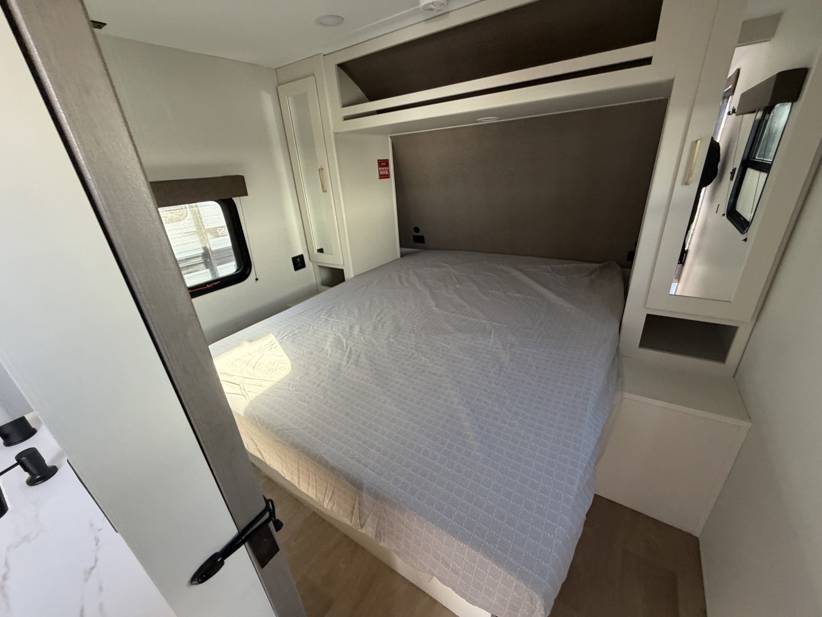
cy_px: 308
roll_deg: +3.0
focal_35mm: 14
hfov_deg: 102.1
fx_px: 332
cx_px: 411
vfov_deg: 85.7
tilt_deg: -24.0
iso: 320
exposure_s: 1/117
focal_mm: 2.22
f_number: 2.2
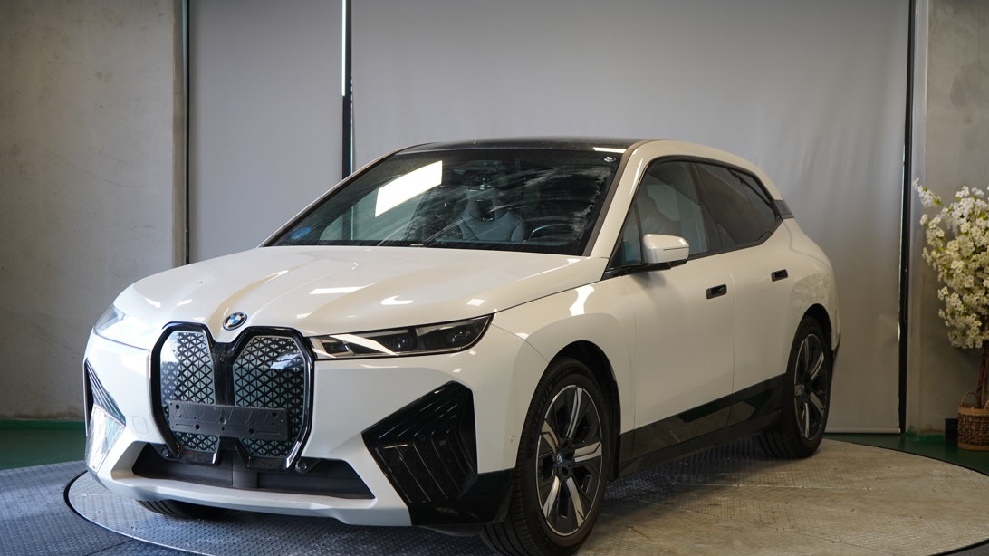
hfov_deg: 34.3
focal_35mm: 61
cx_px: 537
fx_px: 1600
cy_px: 275
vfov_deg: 19.7
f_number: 5
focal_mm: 53
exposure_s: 1/160
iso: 1250
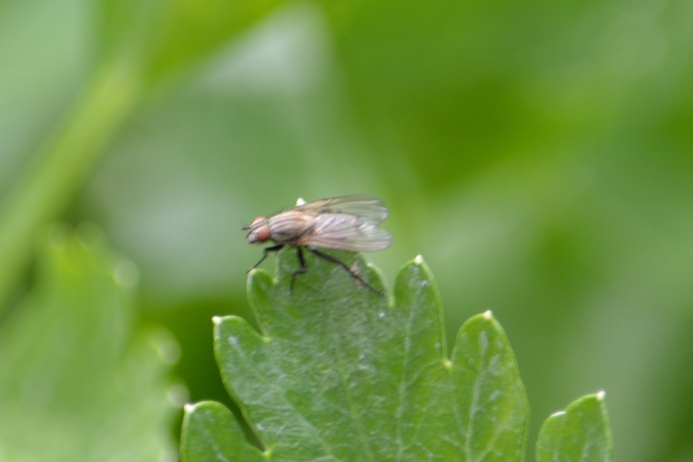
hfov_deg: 4.6
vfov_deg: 3.1
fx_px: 8662
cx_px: 346
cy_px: 231
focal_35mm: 450
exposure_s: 1/125
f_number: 8
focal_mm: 300
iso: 400
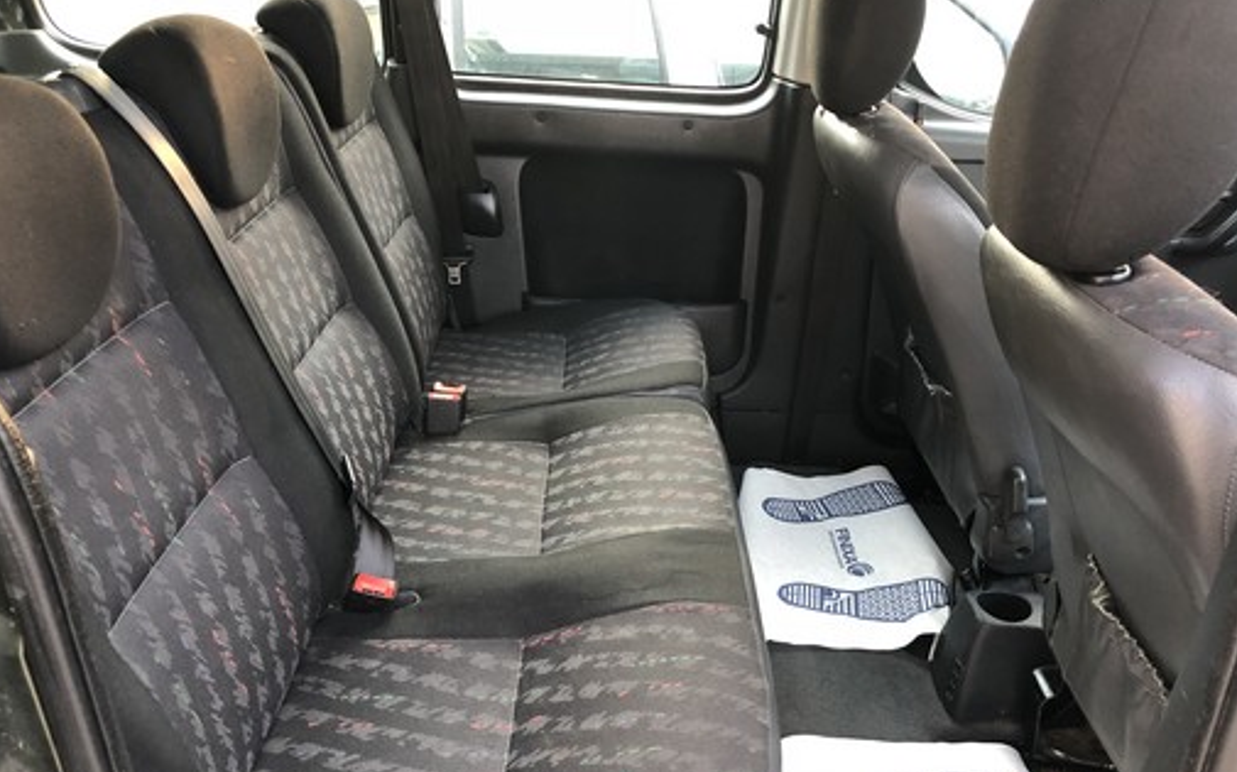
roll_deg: +0.8
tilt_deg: -27.9
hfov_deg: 62.9
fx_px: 1011
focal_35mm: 30
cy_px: 455
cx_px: 617
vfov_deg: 41.6
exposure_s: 1/15
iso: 64
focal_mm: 4
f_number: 1.8
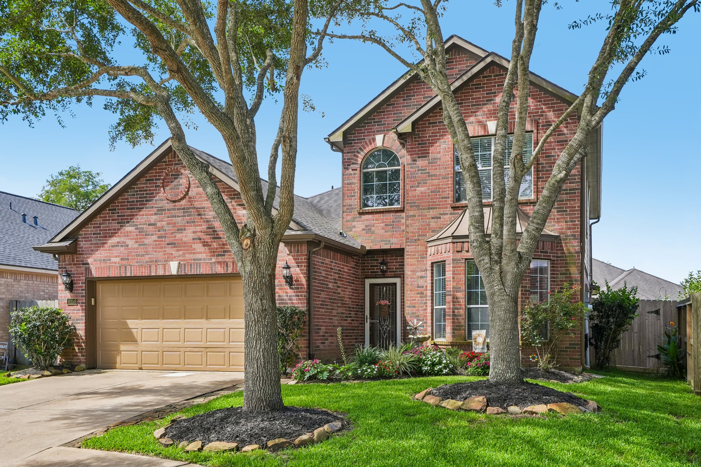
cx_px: 350
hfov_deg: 54.4
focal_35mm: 35
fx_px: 681
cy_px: 234
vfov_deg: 37.8
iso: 400
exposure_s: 1/350
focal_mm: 35
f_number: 8
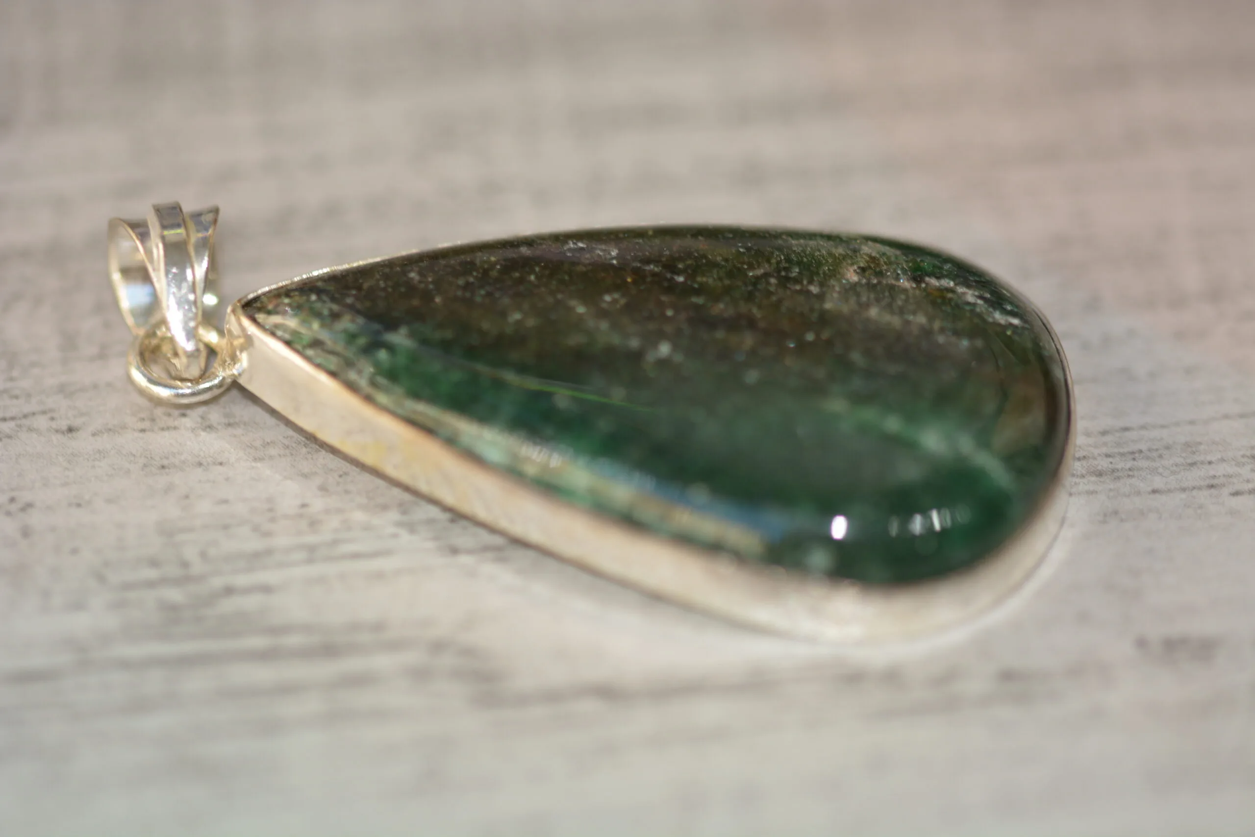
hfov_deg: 13.0
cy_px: 418
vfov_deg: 8.7
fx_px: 5492
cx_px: 628
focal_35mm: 158
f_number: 3.8
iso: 180
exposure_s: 1/125
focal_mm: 105
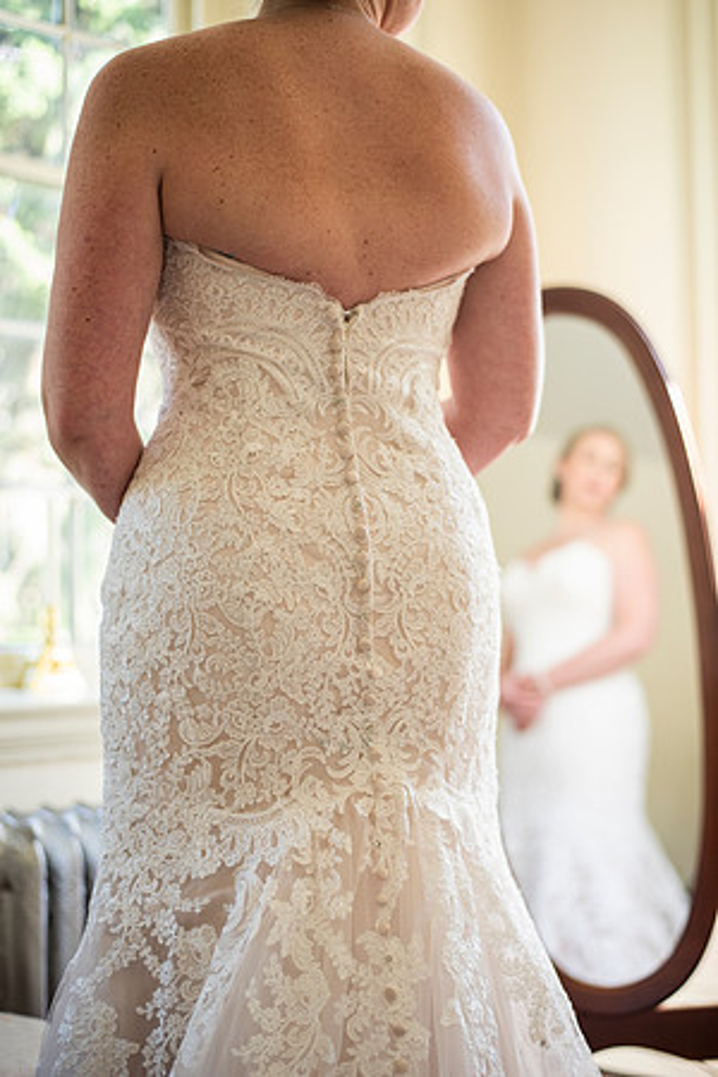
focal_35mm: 50
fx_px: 1496
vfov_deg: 39.6
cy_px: 538
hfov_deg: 27.0
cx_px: 359
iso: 640
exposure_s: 1/400
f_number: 2.2
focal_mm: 50
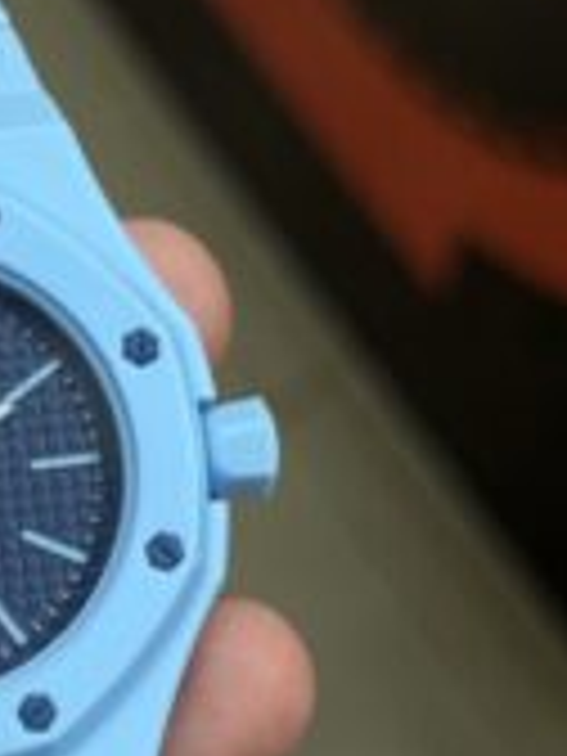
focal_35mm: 114
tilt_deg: -71.0
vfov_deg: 17.1
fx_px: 2490
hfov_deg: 12.7
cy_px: 630
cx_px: -86
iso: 80
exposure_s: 1/50
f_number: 1.78
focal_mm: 6.76
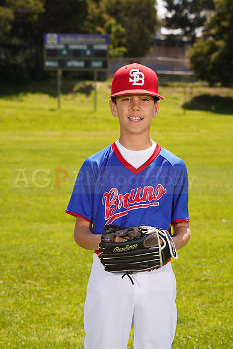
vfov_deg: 20.4
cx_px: 116
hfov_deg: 13.7
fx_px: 970
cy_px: 174
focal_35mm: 100
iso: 100
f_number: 9
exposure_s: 1/160
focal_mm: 100
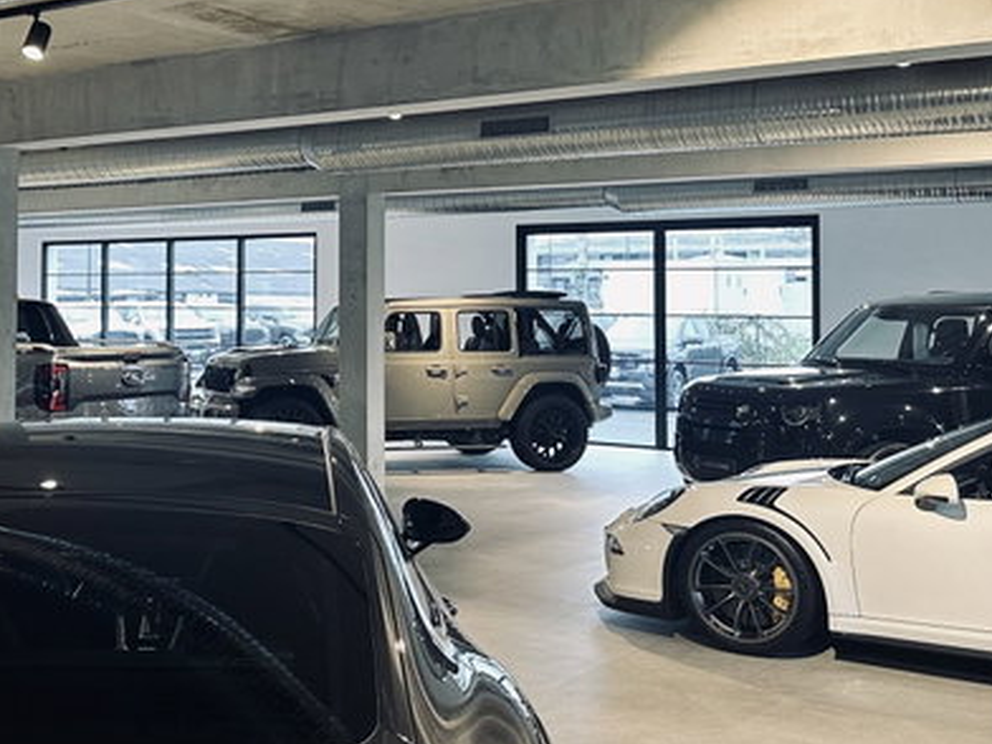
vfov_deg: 30.7
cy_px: 268
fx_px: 1347
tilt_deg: +2.4
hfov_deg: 39.1
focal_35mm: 47
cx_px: 215
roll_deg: -0.7
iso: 250
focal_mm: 6.86
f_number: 1.78
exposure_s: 1/65
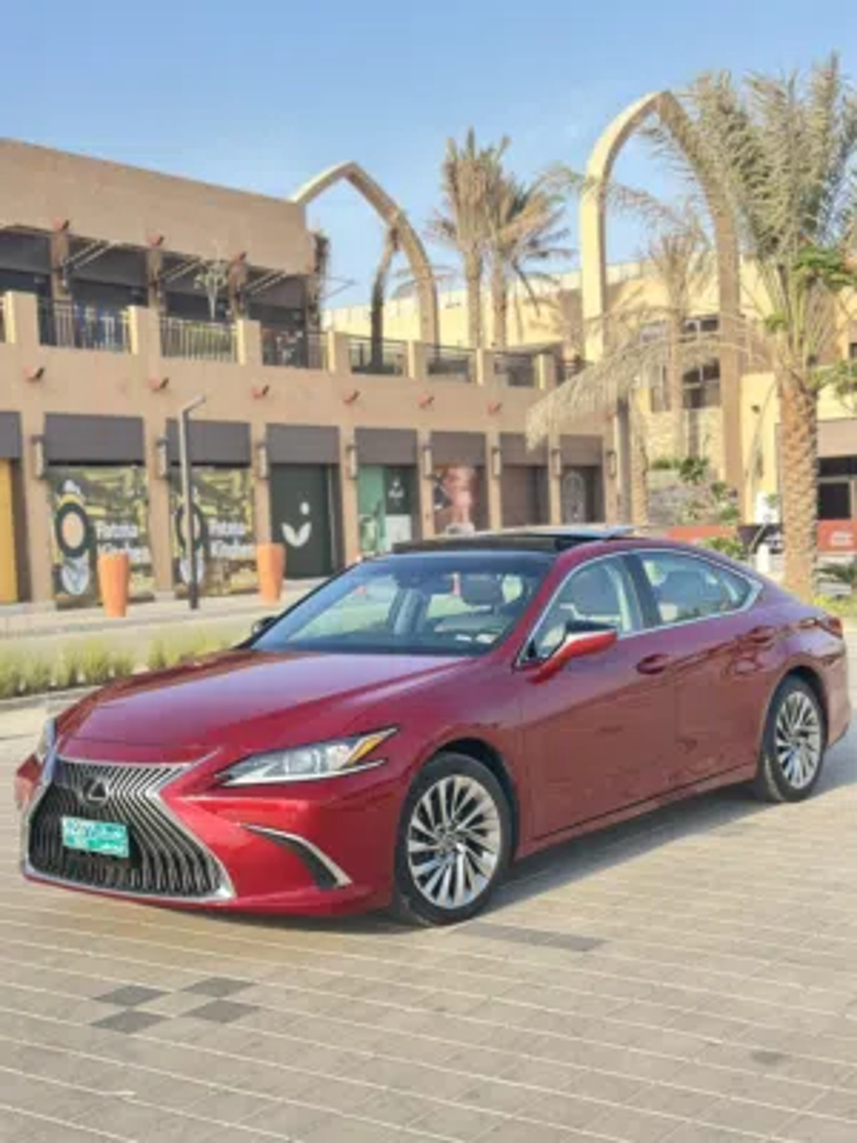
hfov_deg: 30.3
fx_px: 1584
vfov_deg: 39.7
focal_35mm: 48
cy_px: 572
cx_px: 428
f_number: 1.78
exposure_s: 1/785
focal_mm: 6.86
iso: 80
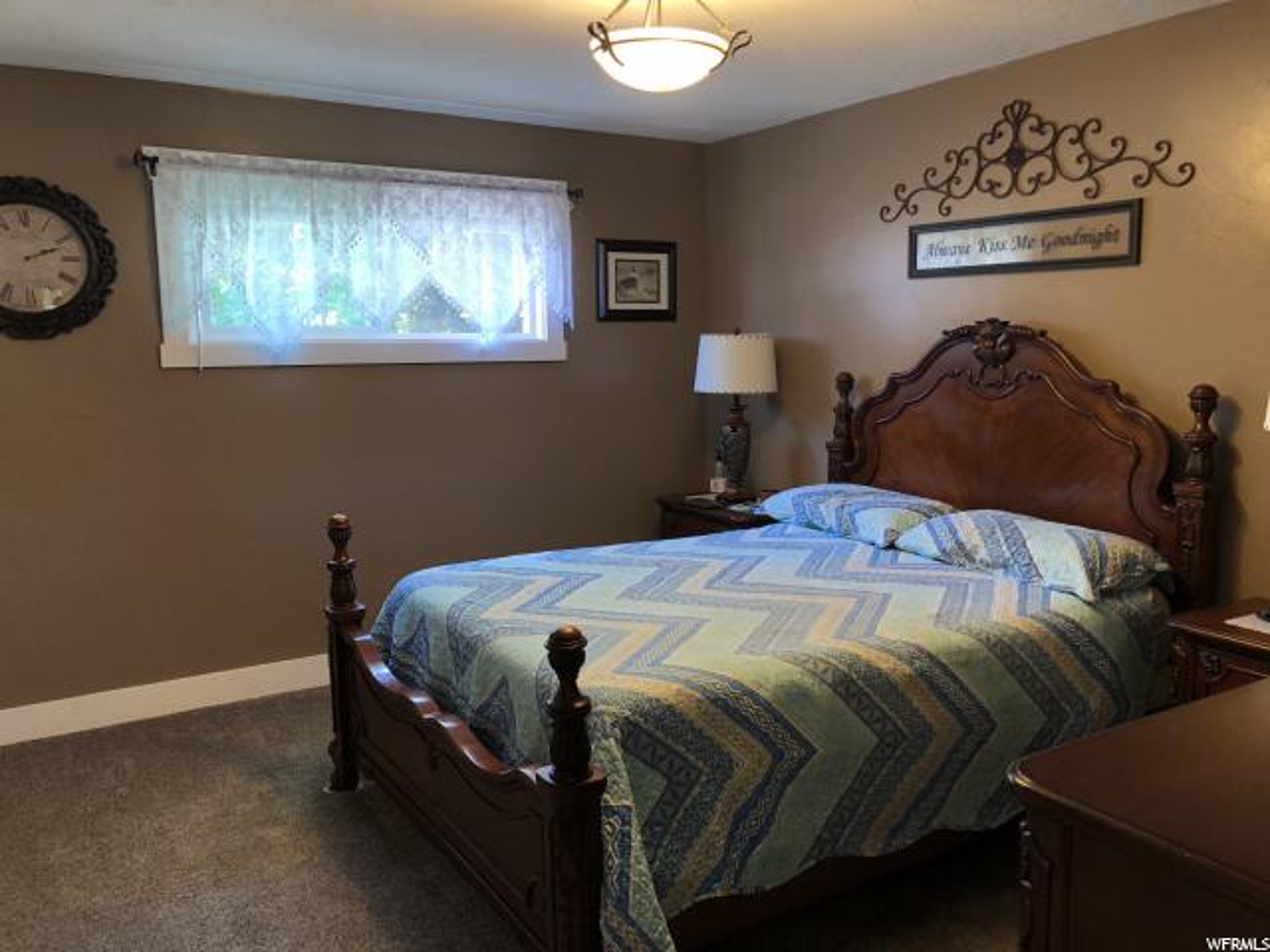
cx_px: 635
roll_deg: +0.4
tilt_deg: -6.6
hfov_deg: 63.4
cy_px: 476
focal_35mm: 28
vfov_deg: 49.7
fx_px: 1027
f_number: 1.8
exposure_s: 1/60
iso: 250
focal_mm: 4
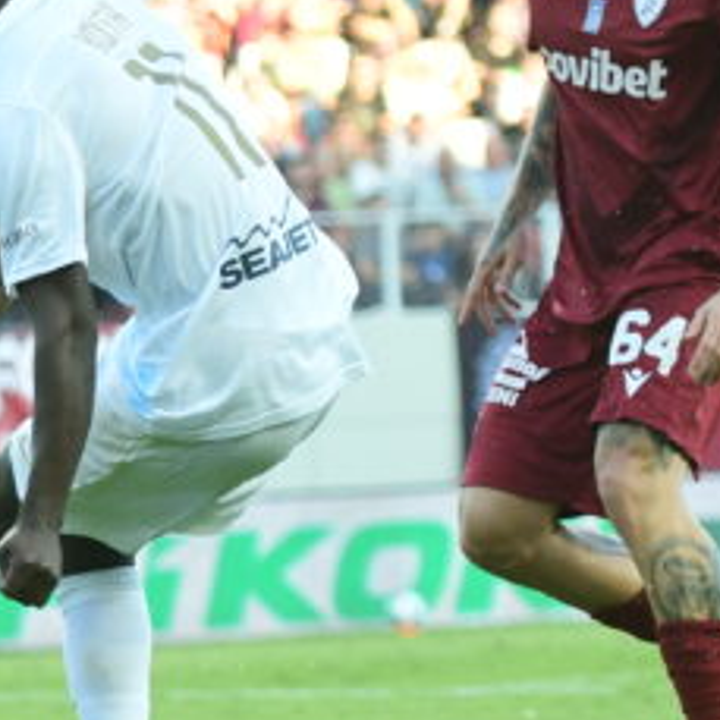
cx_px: -566
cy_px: 404
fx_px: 12331
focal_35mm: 524
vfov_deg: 3.3
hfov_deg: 3.3
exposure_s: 1/1000
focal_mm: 92
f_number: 2.8
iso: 500
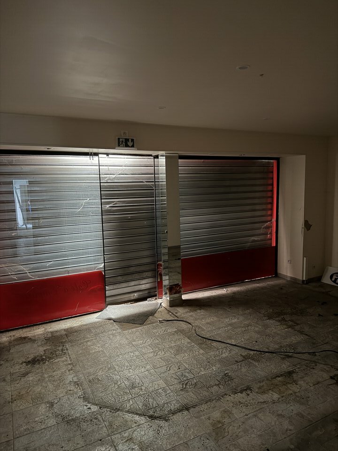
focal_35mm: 24
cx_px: 169
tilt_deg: -8.4
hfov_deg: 56.8
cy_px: 226
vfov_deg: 71.6
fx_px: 312
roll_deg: +1.5
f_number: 1.78
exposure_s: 1/14
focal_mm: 6.76
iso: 1000
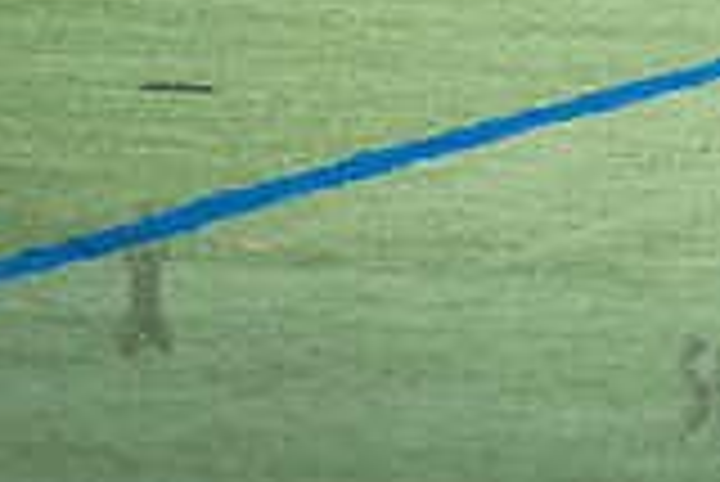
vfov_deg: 1.4
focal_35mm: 969
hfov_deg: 2.1
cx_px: 1183
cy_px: -354
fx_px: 19397
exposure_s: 1/400
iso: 2000
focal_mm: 200
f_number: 4
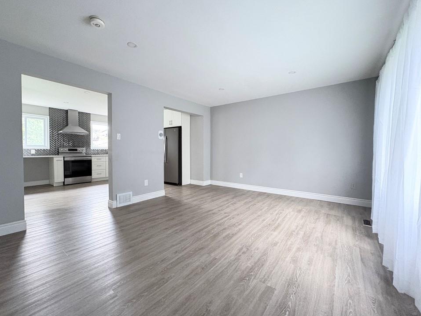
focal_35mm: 15
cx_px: 204
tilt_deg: -0.1
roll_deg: +0.8
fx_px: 182
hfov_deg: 98.1
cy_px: 154
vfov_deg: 81.7
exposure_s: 1/60
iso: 800
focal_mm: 2.22
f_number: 2.2
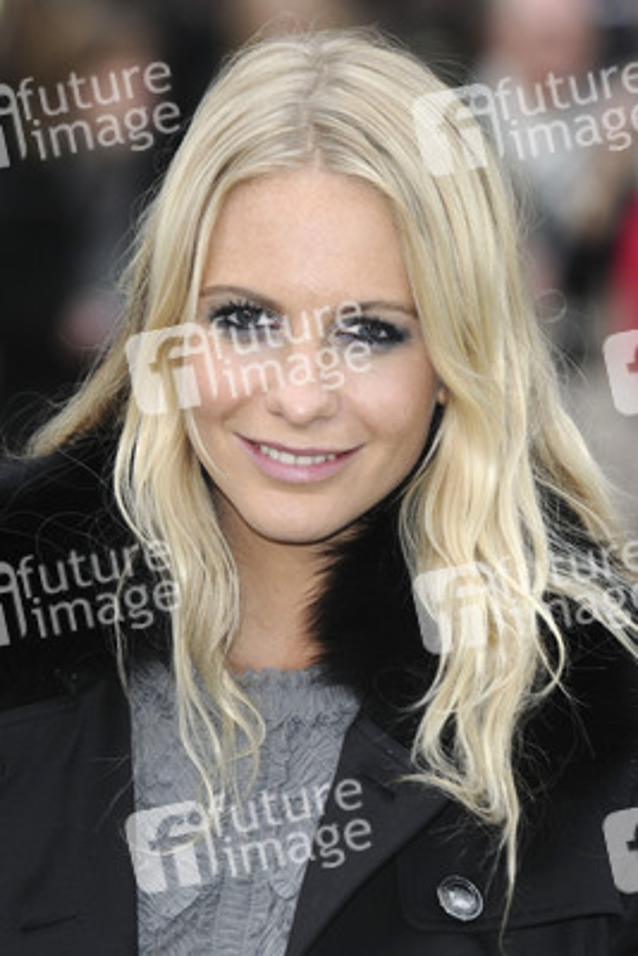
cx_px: 319
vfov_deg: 7.8
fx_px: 6972
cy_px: 478
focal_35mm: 262
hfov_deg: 5.2
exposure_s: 1/160
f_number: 5
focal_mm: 175
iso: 320
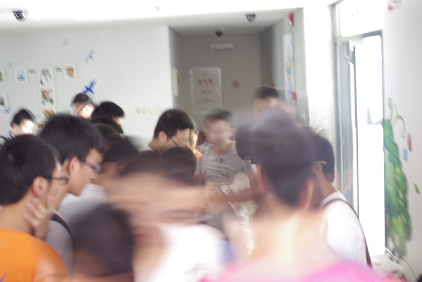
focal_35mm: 52
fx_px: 610
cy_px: 141
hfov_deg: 38.2
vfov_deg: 26.0
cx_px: 211
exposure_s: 1/2
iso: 800
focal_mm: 35
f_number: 2.4
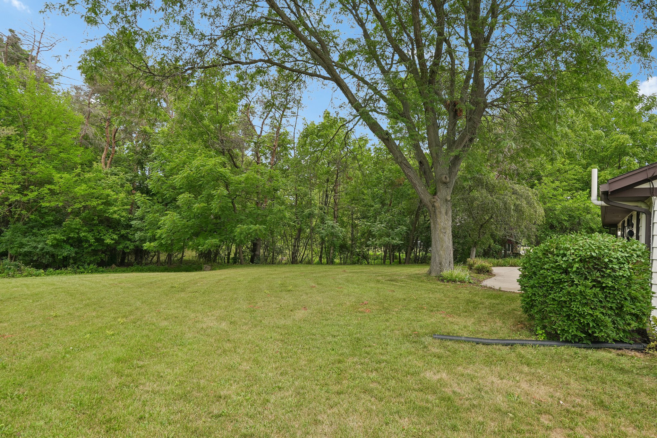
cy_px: 219
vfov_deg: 65.9
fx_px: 338
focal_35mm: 18
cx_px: 328
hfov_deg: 88.4
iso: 100
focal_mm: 18.5
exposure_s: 1/40
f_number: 5.6
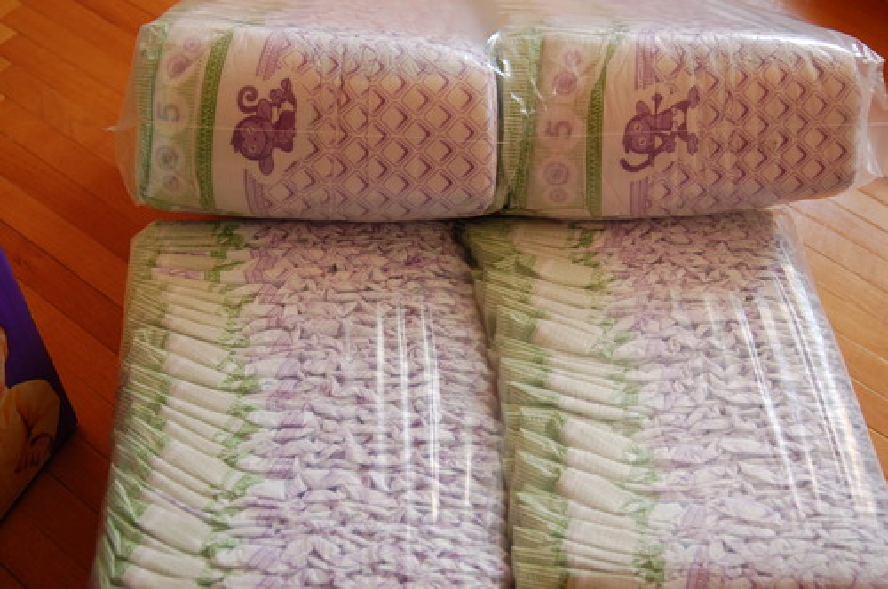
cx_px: 444
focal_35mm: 42
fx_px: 1035
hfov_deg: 46.5
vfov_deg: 31.8
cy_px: 294
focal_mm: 28
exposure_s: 1/60
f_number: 3.5
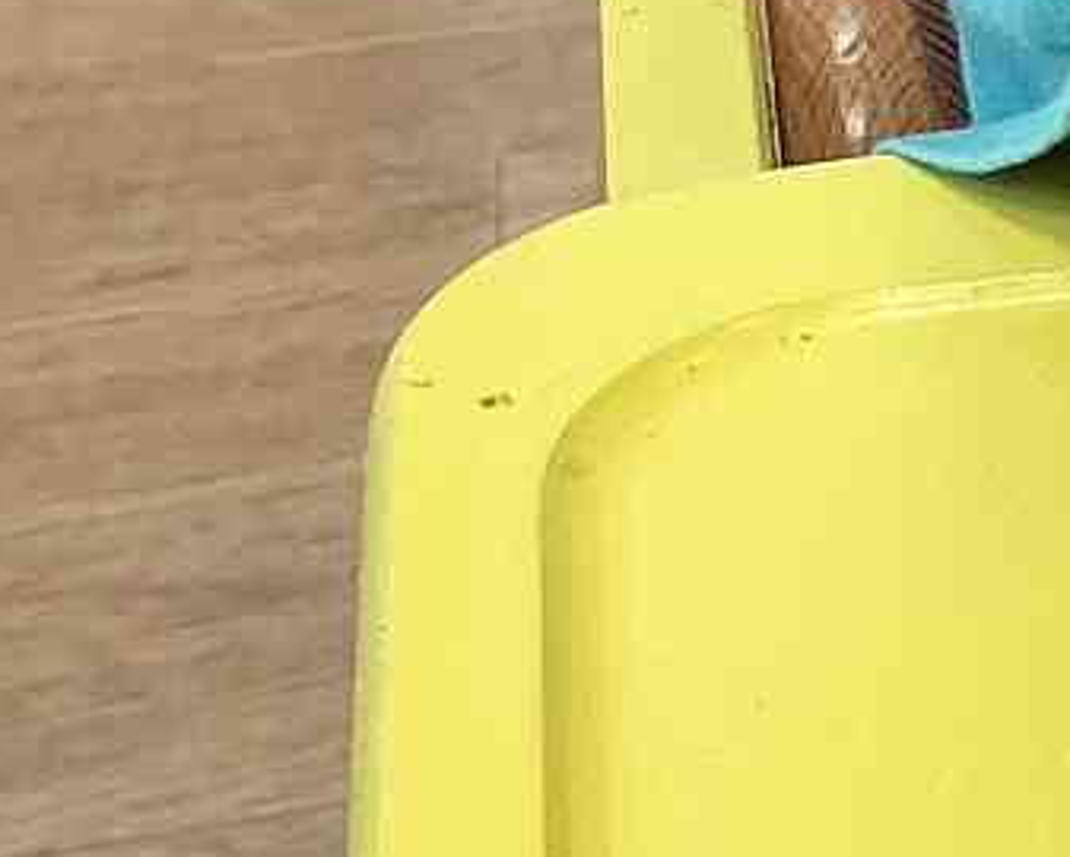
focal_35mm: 151
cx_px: 2362
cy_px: -441
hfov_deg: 11.2
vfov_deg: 9.9
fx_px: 4785
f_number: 1.8
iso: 32
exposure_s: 1/100
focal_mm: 3
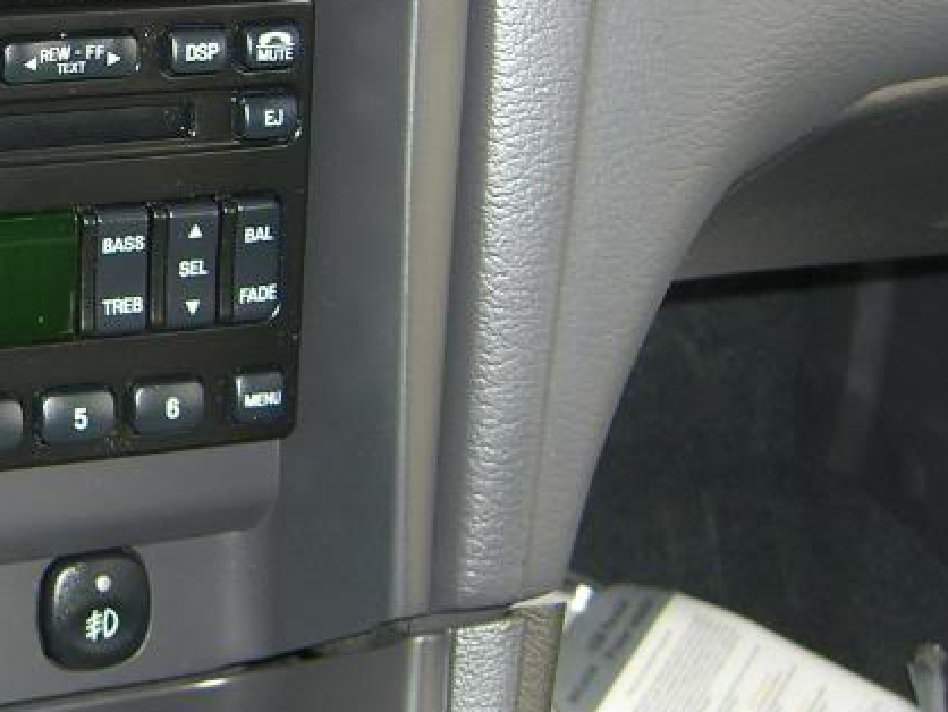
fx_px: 2548
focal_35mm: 93
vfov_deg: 15.9
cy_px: 238
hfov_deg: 19.9
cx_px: -150
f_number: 2.8
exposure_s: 1/60
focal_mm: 7.9
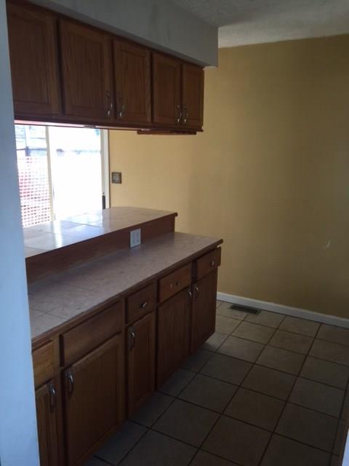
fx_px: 390
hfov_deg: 48.2
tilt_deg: -11.6
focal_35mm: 29
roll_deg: -0.5
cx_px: 174
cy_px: 233
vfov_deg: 61.7
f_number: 2.2
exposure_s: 1/40
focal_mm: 4.15
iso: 40
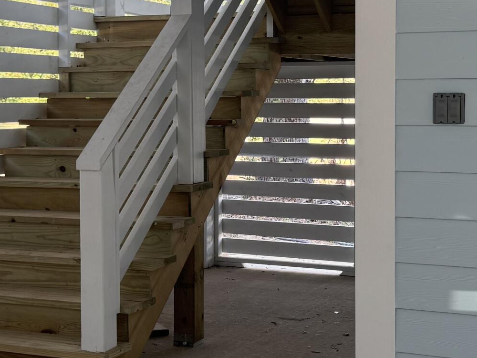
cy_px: 123
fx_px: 992
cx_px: 213
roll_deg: -0.6
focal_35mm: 72
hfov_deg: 27.0
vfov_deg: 20.4
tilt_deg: -2.4
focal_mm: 6.76
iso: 64
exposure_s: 1/170
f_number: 1.78
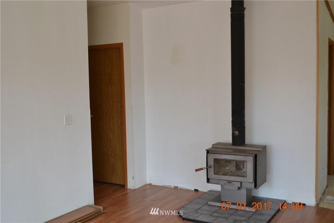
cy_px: 112
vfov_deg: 34.2
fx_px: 362
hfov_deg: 49.6
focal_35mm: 39
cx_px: 167
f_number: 4.5
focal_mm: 26
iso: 400
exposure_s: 1/100
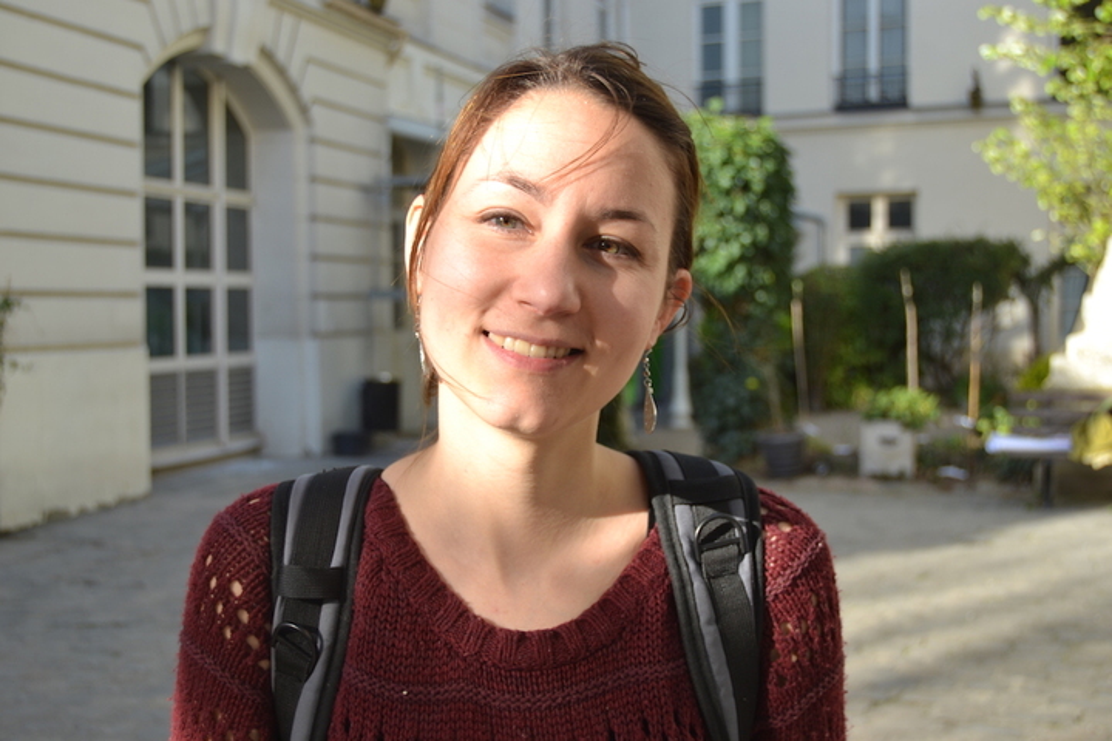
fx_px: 1483
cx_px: 556
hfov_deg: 41.1
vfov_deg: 28.1
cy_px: 370
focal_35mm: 48
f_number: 5.6
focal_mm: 32
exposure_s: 1/125
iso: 100
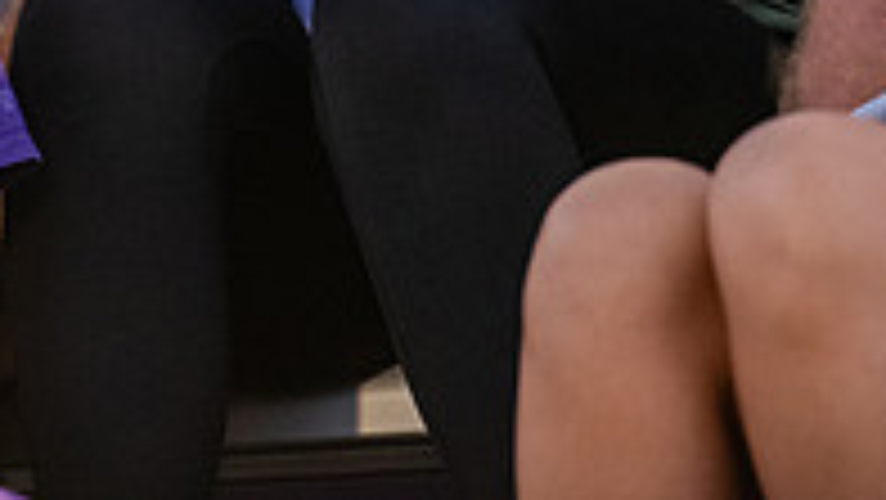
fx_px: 21764
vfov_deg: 1.3
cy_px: -363
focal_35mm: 926
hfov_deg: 2.3
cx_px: -297
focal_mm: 300
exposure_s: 1/500
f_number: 3.2
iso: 4000
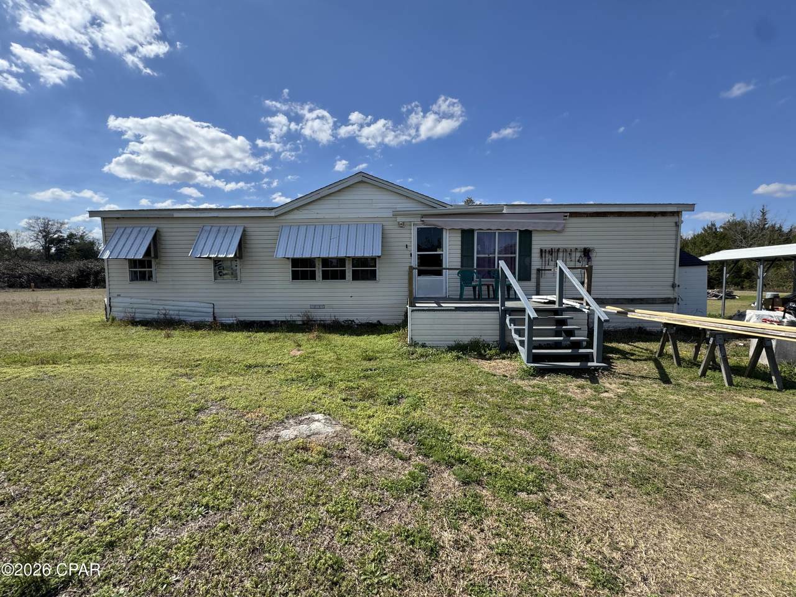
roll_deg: +0.3
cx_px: 398
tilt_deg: -4.7
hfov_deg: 102.1
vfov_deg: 85.7
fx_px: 322
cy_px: 298
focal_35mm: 14
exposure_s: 1/1637
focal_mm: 2.22
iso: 50
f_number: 2.2
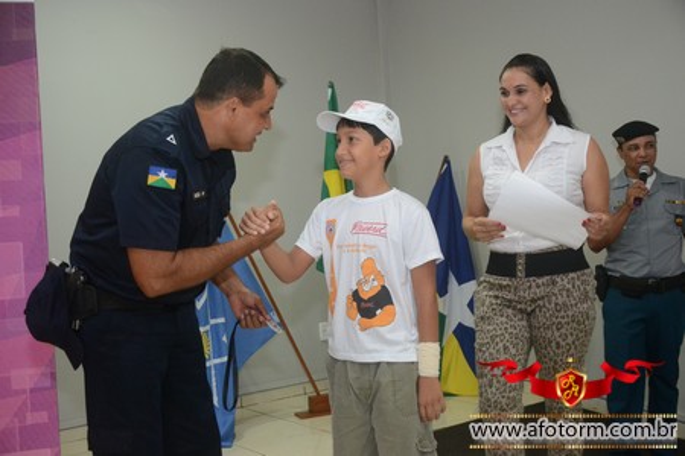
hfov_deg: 42.3
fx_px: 885
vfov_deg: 28.9
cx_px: 342
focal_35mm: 46
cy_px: 228
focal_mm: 31
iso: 1600
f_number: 4
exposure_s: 1/100
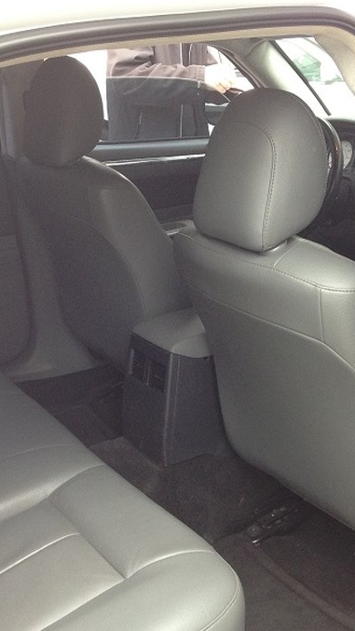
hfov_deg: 23.0
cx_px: 137
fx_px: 870
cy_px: 317
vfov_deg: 39.9
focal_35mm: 52
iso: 125
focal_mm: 4.28
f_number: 2.4
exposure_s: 1/120
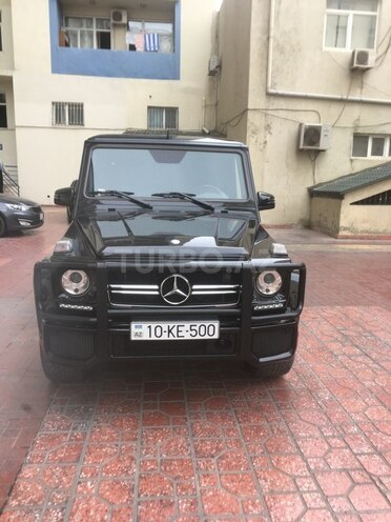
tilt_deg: -10.4
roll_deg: -1.6
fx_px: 437
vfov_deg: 61.7
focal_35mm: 29
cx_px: 196
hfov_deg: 48.2
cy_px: 261
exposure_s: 1/100
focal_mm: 4.15
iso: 32
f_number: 2.2
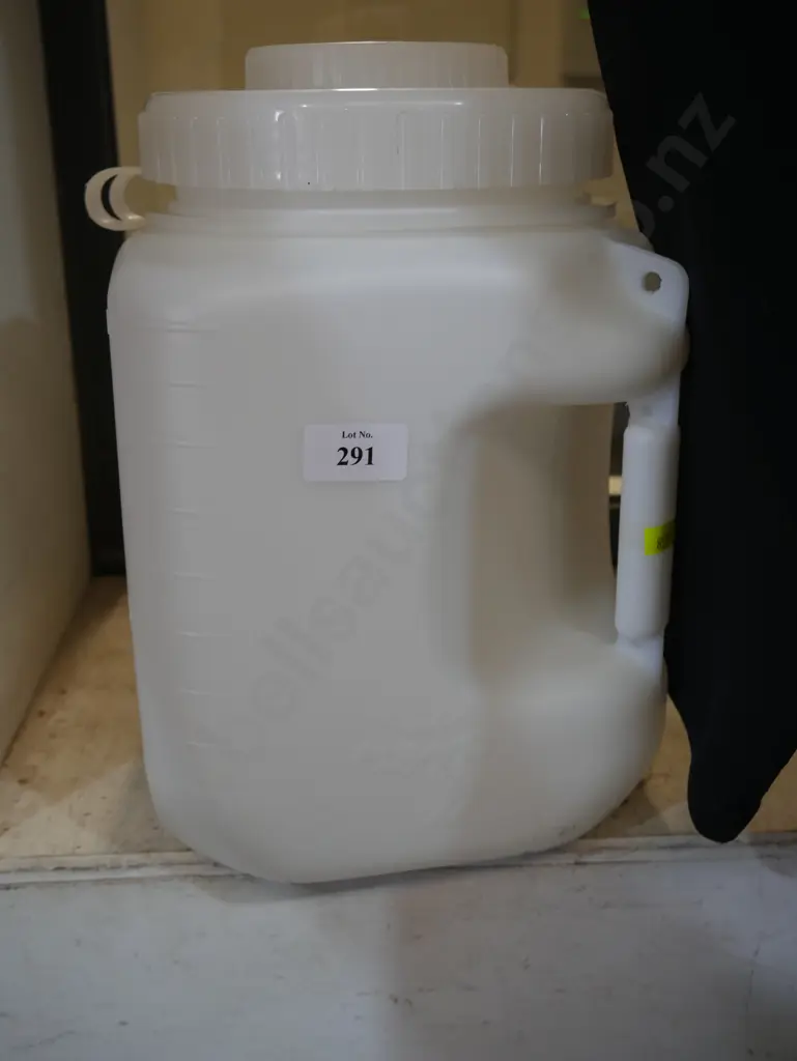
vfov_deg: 49.0
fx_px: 1166
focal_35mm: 38
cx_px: 398
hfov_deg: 37.8
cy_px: 530
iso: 400
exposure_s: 1/60
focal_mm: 19
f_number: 4.1
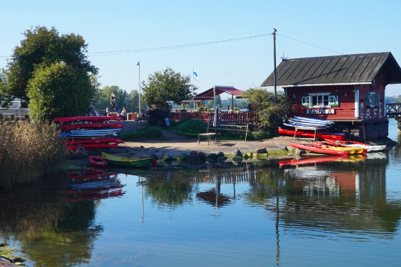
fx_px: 668
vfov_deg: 22.6
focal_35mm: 60
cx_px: 200
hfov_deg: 33.4
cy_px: 142
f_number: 13
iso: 100
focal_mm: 30
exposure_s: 1/80
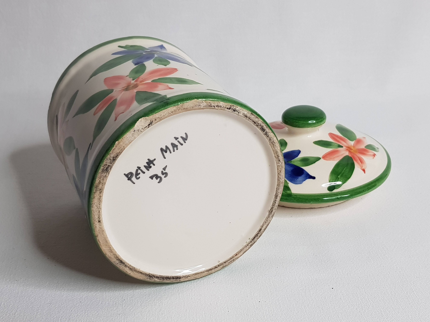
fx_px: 323
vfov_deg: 53.1
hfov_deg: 67.3
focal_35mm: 26
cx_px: 215
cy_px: 161
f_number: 1.7
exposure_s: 1/100
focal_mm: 4.2
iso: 64
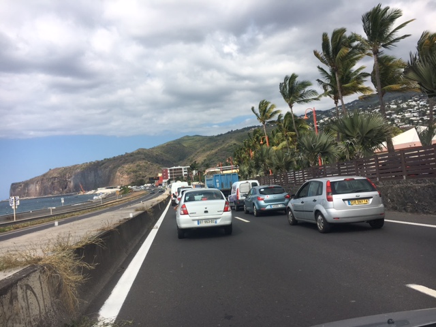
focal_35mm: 29
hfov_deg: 61.7
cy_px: 164
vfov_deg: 48.2
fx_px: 365
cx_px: 218
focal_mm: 4.15
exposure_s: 1/1876
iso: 25
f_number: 2.2
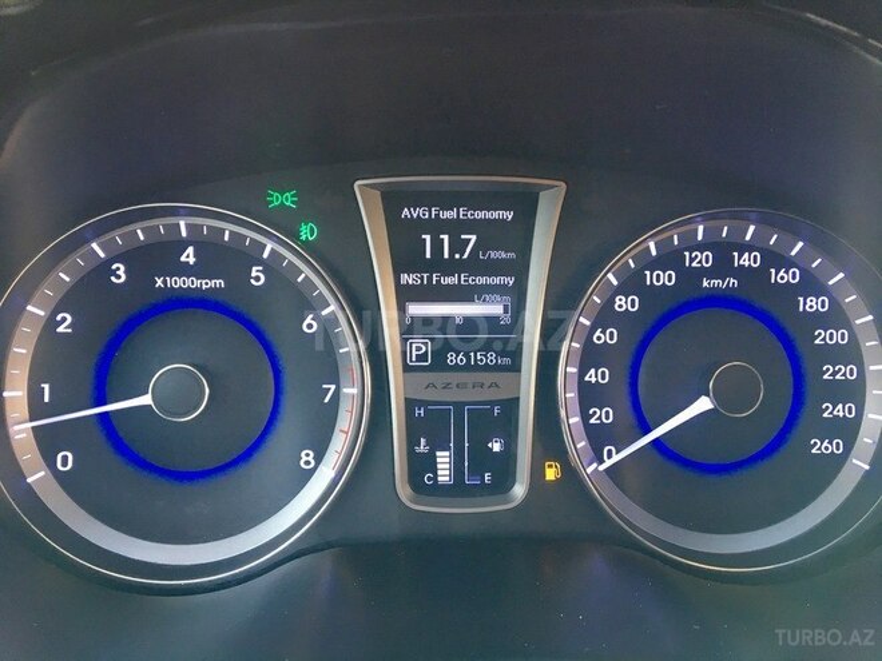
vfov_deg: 48.2
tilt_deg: -20.5
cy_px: 330
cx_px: 441
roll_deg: -2.9
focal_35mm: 29
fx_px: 739
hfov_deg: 61.7
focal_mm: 4.15
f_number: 2.2
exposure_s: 1/33
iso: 100
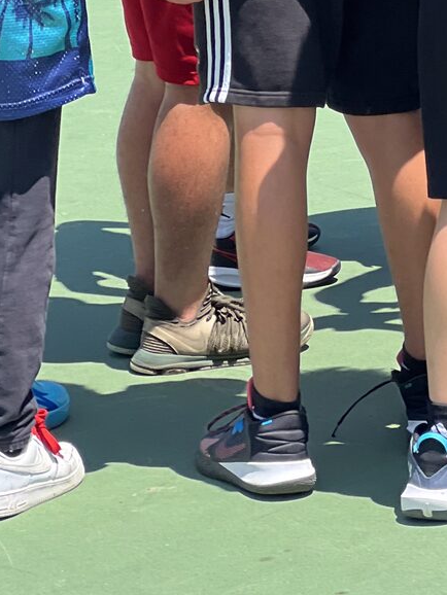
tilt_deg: -3.6
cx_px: 416
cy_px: -138
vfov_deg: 9.2
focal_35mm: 213
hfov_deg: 7.0
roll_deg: +4.7
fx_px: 3665
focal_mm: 9
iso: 25
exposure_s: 1/270
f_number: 2.8
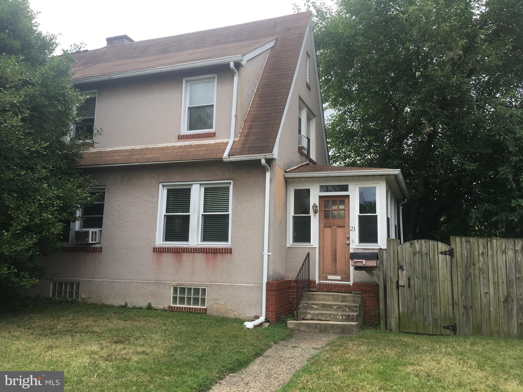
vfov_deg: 48.2
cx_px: 262
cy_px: 196
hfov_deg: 61.7
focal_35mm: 29
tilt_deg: +8.8
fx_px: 438
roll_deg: -0.1
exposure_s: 1/493
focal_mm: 4.15
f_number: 2.2
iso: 25
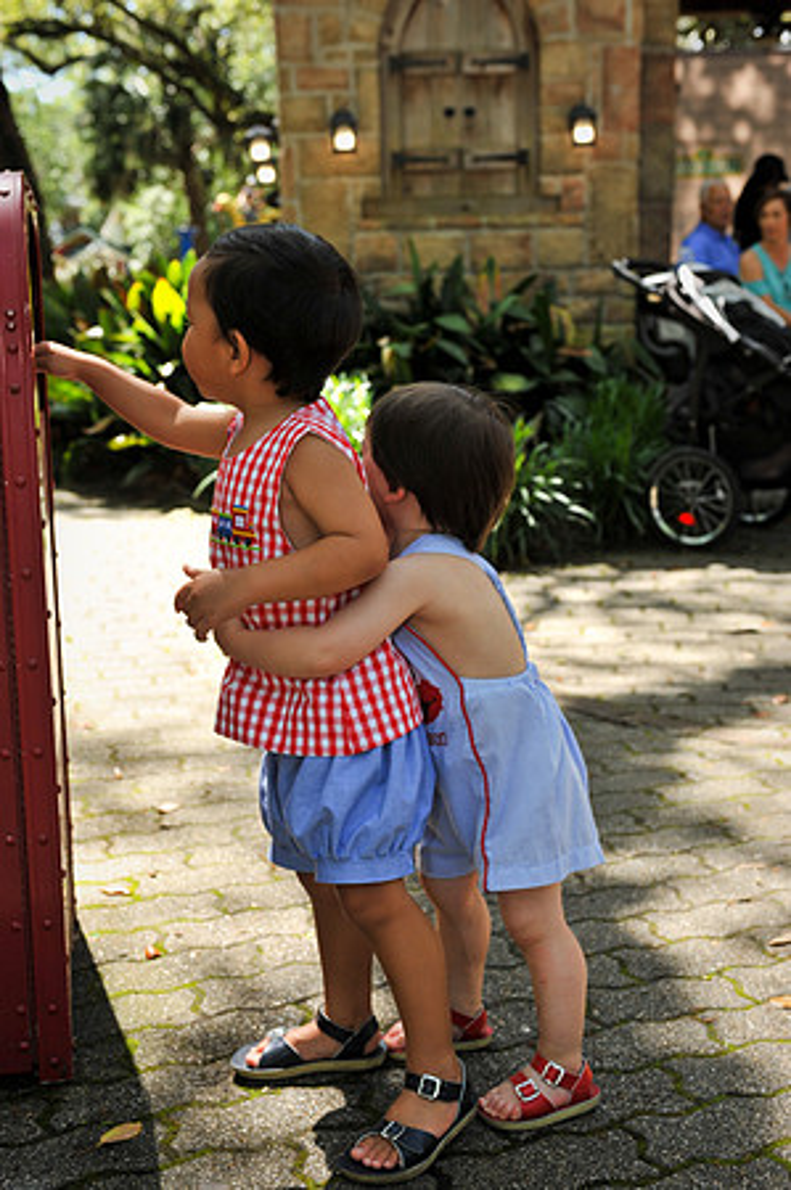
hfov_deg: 28.0
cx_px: 396
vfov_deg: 41.2
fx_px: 1586
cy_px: 595
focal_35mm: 48
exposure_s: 1/250
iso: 250
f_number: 5.6
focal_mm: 48
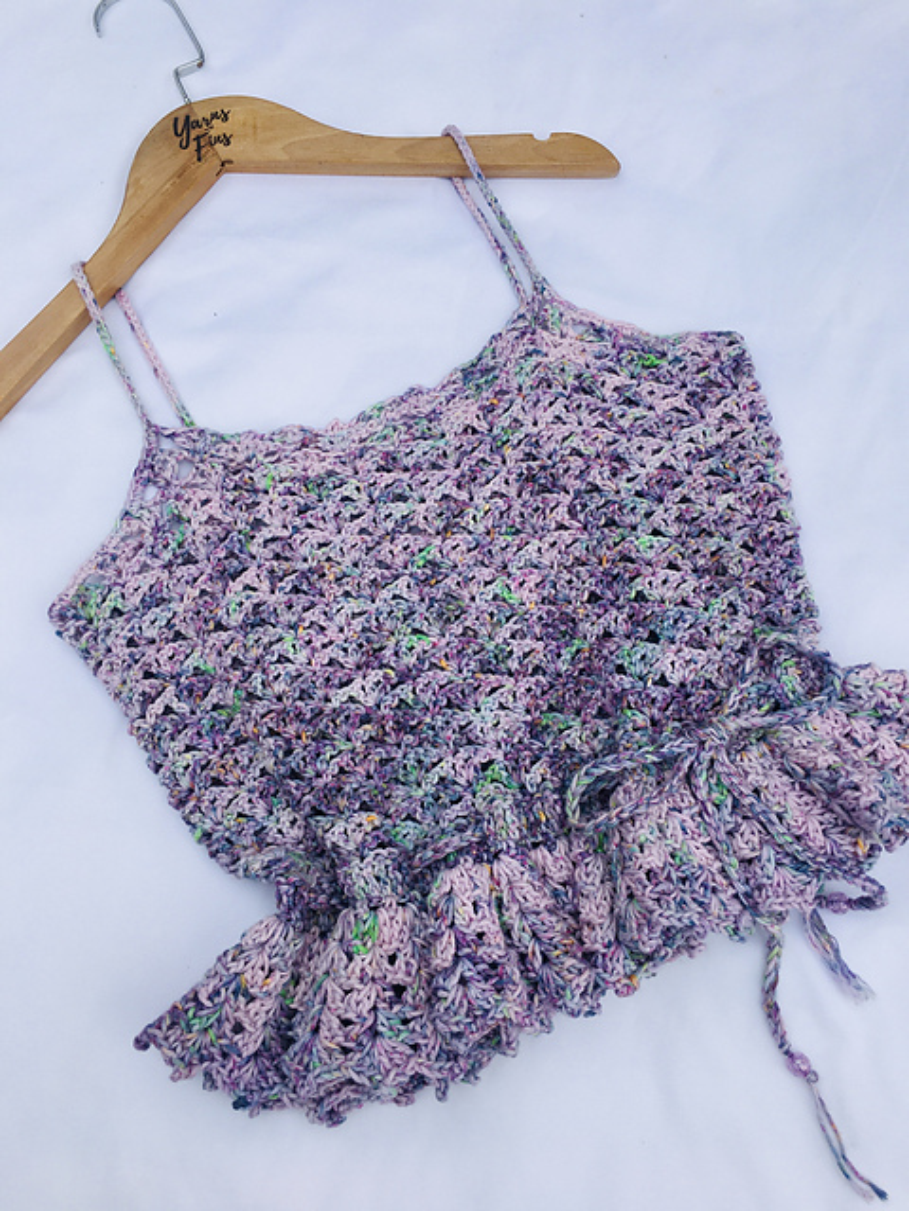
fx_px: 1015
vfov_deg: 61.7
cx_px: 454
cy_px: 606
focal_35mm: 29
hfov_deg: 48.2
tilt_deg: -74.2
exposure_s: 1/1221
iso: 25
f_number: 2.2
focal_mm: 4.15
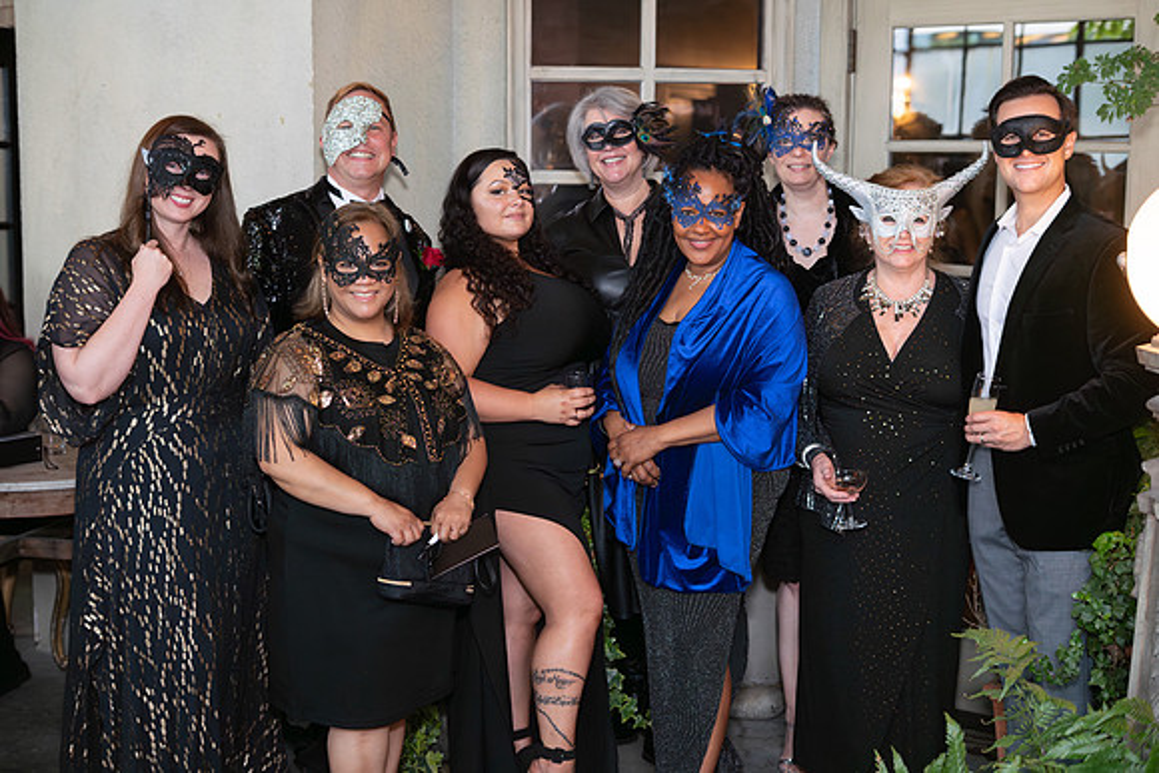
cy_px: 386
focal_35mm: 50
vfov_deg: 27.0
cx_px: 580
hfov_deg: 39.6
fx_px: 1610
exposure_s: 1/100
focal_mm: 50
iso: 400
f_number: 3.2
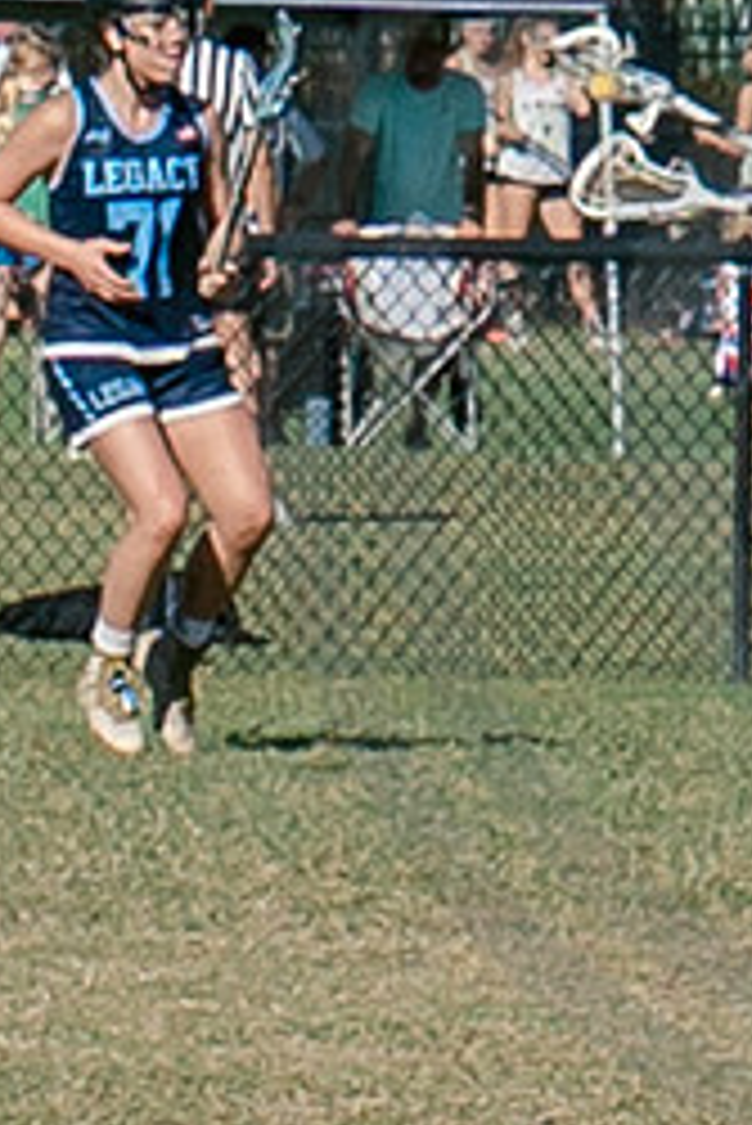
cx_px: 3153
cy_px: 538
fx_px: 38265
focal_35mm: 1223
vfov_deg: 1.7
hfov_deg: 1.1
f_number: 5.6
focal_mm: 70
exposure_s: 1/2000
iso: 250
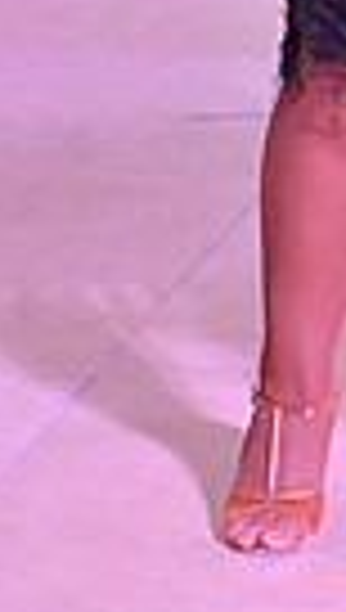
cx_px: 861
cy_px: -536
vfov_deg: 6.7
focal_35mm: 312
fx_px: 5064
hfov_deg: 3.8
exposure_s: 1/400
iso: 5000
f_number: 6.3
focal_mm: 70
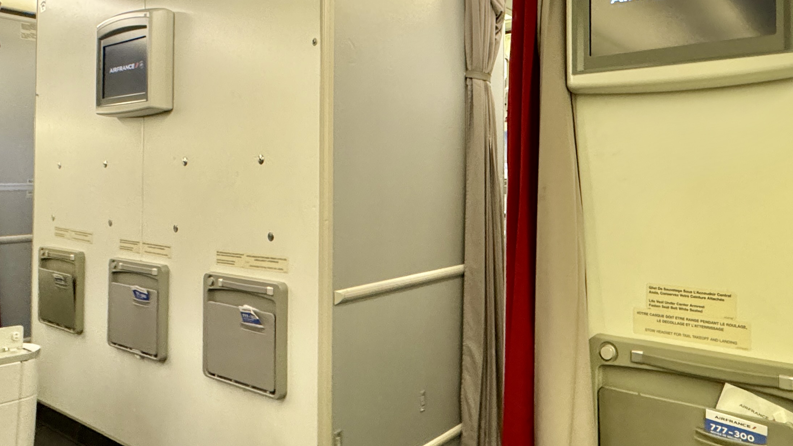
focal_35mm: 28
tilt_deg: +0.8
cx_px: 503
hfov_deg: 66.7
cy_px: 169
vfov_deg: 41.2
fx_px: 589
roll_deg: -0.7
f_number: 2.2
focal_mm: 2.22
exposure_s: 1/60
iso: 800
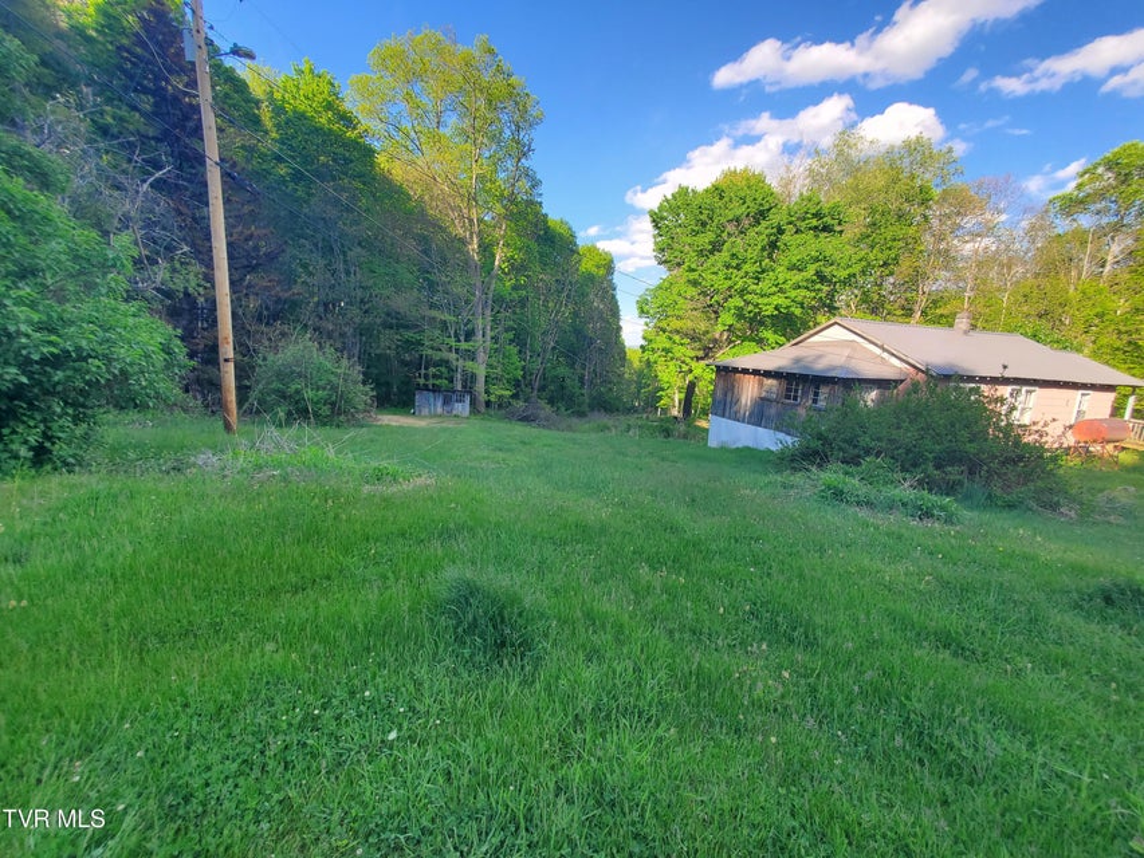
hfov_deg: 106.2
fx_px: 430
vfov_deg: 89.9
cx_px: 572
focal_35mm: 13
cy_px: 429
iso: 50
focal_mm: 1.8
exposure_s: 1/232
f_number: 2.2
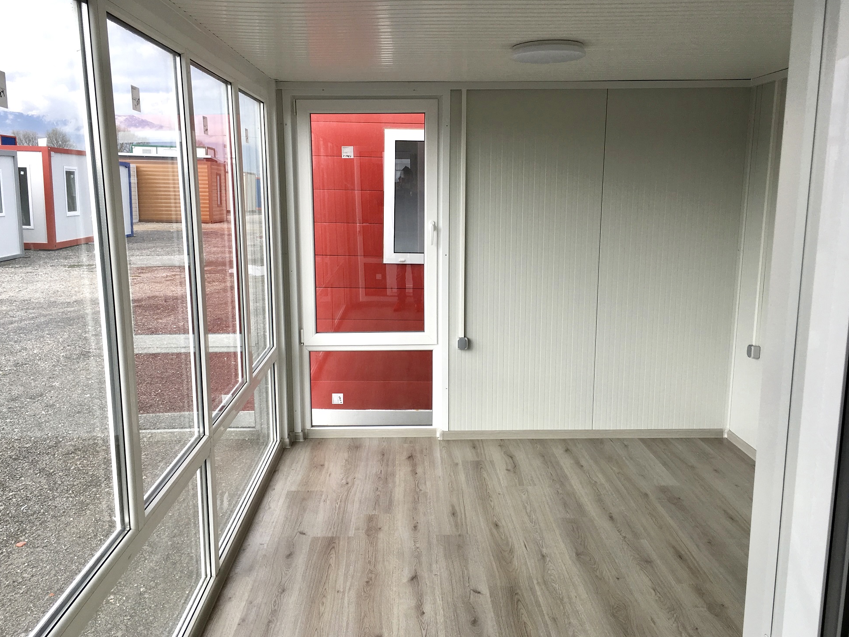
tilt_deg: -11.9
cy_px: 325
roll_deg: +0.9
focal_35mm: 30
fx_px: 736
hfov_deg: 60.0
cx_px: 413
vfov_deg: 46.8
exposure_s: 1/569
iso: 25
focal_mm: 4.15
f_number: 2.2
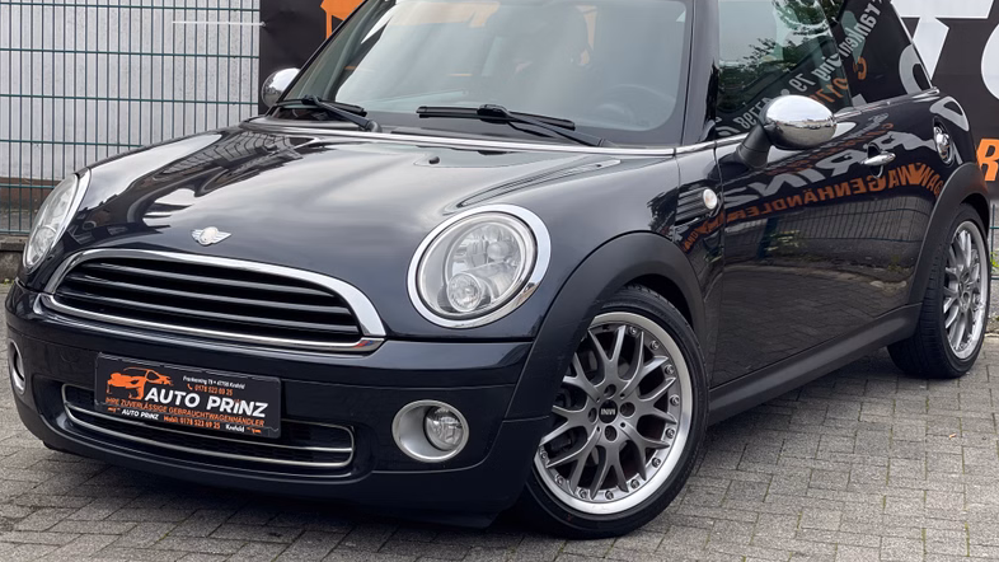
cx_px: 502
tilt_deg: -5.3
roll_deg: -1.3
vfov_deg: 17.0
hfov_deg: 29.7
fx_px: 1881
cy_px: 201
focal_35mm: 71
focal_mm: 7.5
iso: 32
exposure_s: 1/362
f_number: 2.2
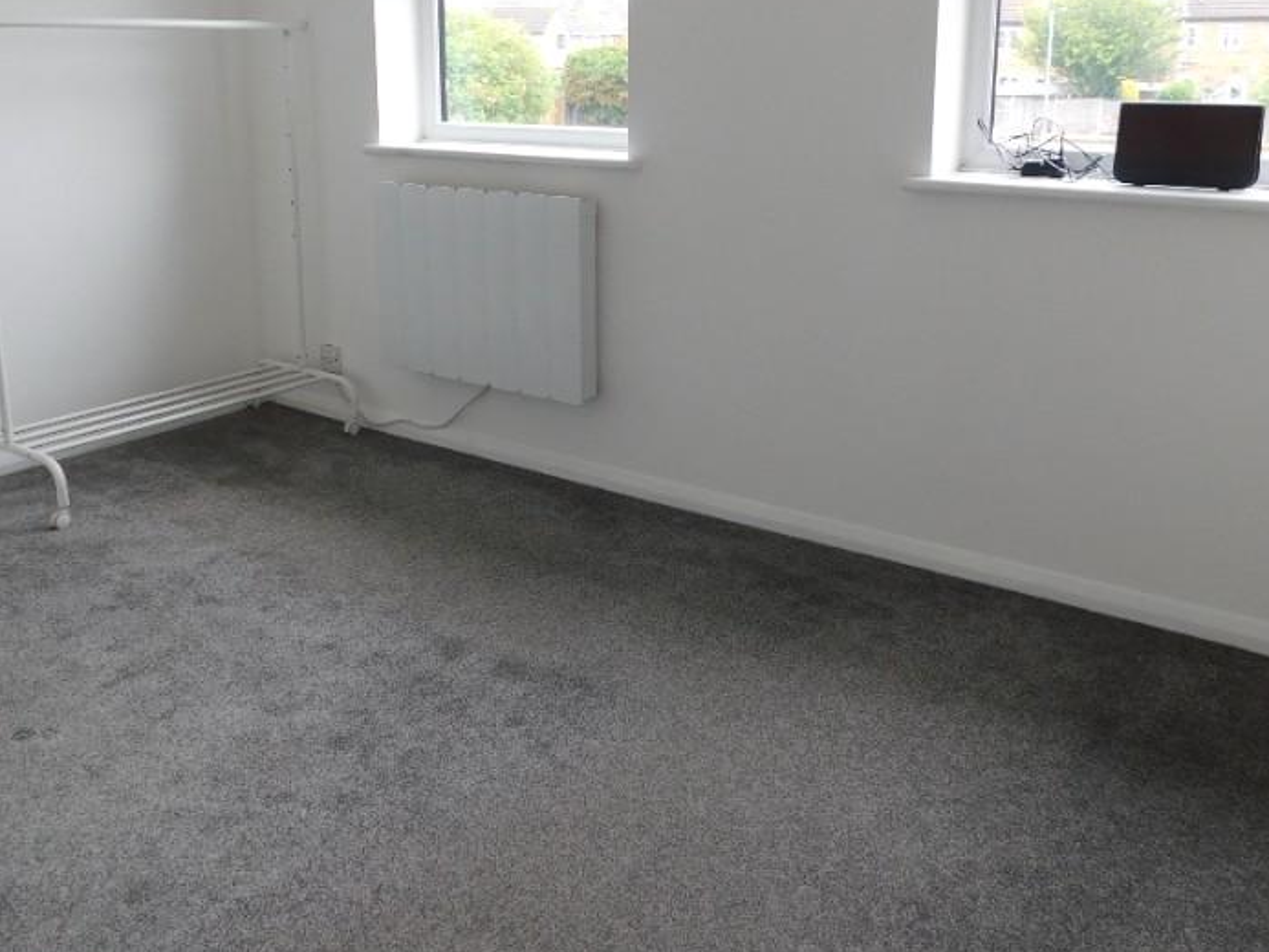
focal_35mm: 34
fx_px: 1247
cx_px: 584
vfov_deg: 41.3
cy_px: 330
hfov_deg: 53.9
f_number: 3
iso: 140
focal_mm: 4
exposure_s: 1/30
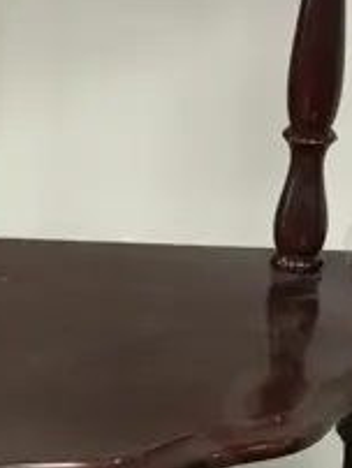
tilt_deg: -29.4
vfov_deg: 12.9
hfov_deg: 10.1
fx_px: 1989
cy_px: 653
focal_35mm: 147
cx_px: 81
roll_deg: -2.5
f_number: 2.2
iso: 64
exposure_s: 1/17
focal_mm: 4.15
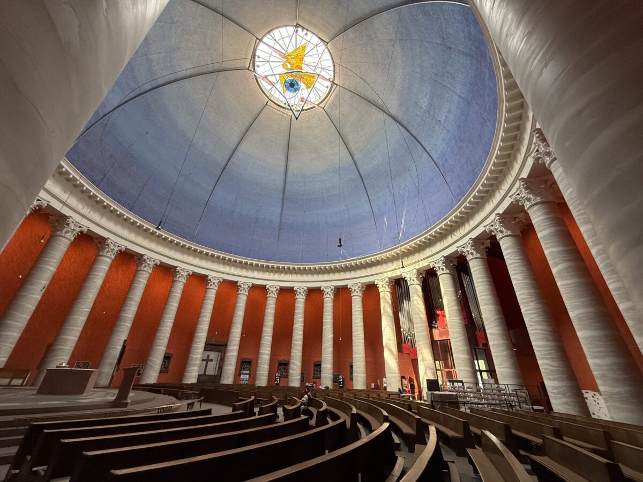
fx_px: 260
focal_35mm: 14
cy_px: 241
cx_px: 322
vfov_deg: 85.7
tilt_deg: +28.2
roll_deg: -1.9
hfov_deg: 102.1
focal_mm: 2.22
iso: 250
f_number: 2.2
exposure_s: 1/99
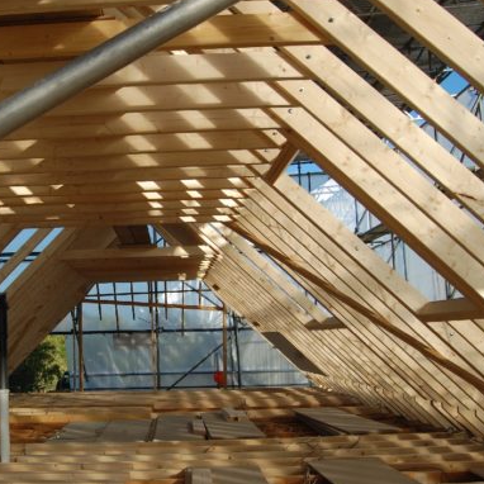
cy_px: 260
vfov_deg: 42.8
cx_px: 132
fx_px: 617
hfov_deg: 41.8
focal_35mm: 39
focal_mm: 18
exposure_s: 1/250
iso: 200
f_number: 8
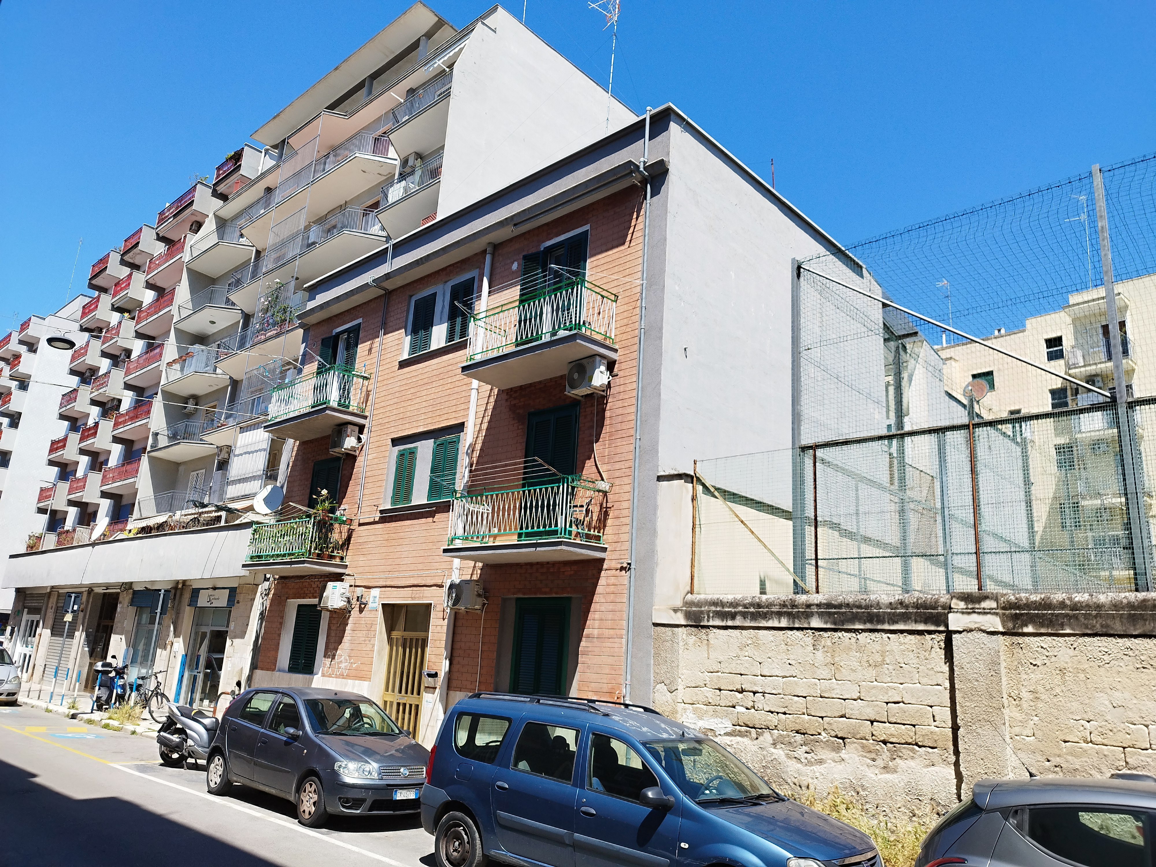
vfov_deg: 56.8
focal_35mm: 24
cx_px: 578
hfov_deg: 71.6
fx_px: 801
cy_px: 434
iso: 50
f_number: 1.89
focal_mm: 5.89
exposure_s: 1/586
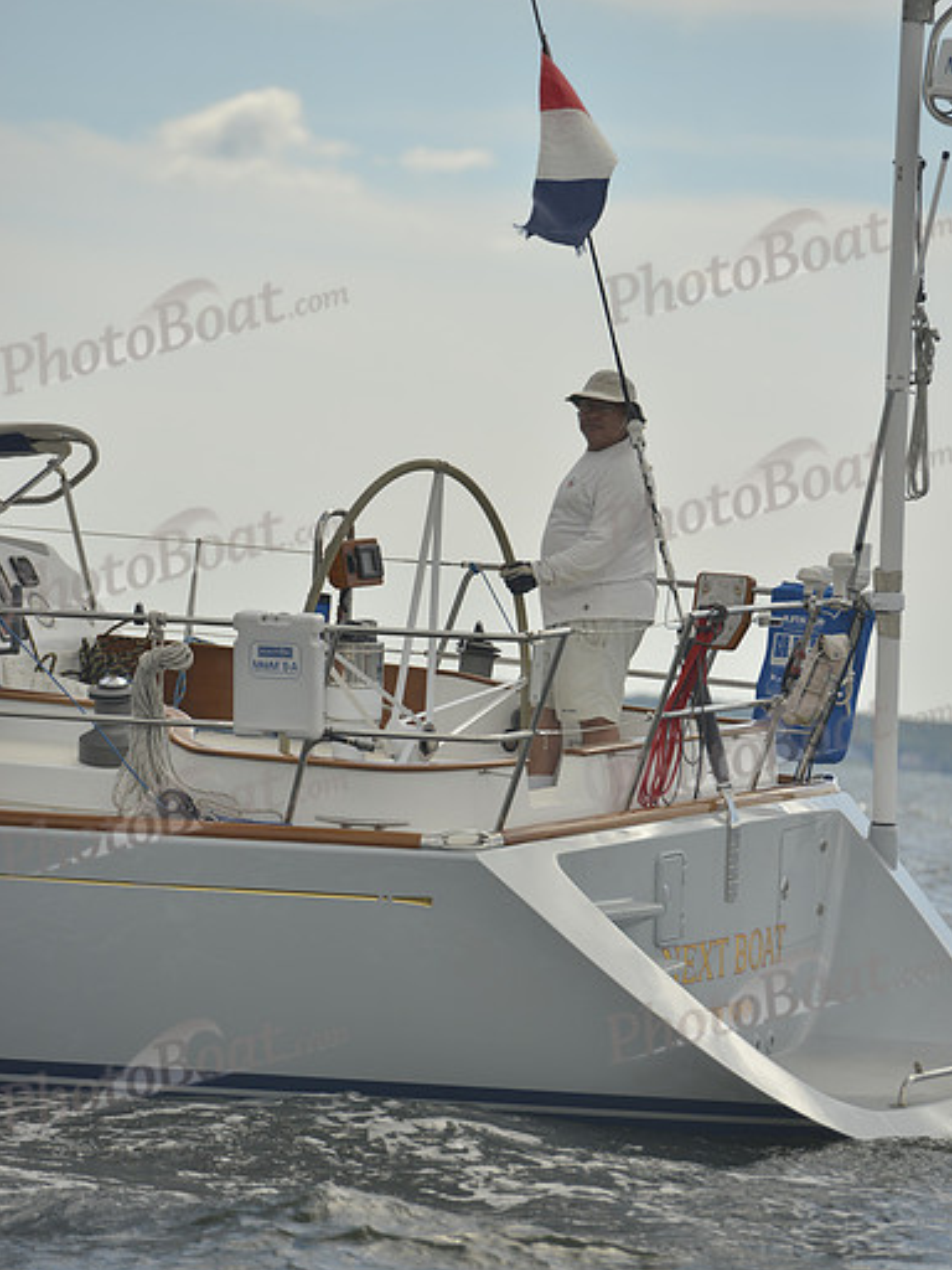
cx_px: 477
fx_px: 7994
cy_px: 655
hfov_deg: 6.8
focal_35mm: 218
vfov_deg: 9.1
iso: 200
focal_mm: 200
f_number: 6.3
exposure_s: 1/640
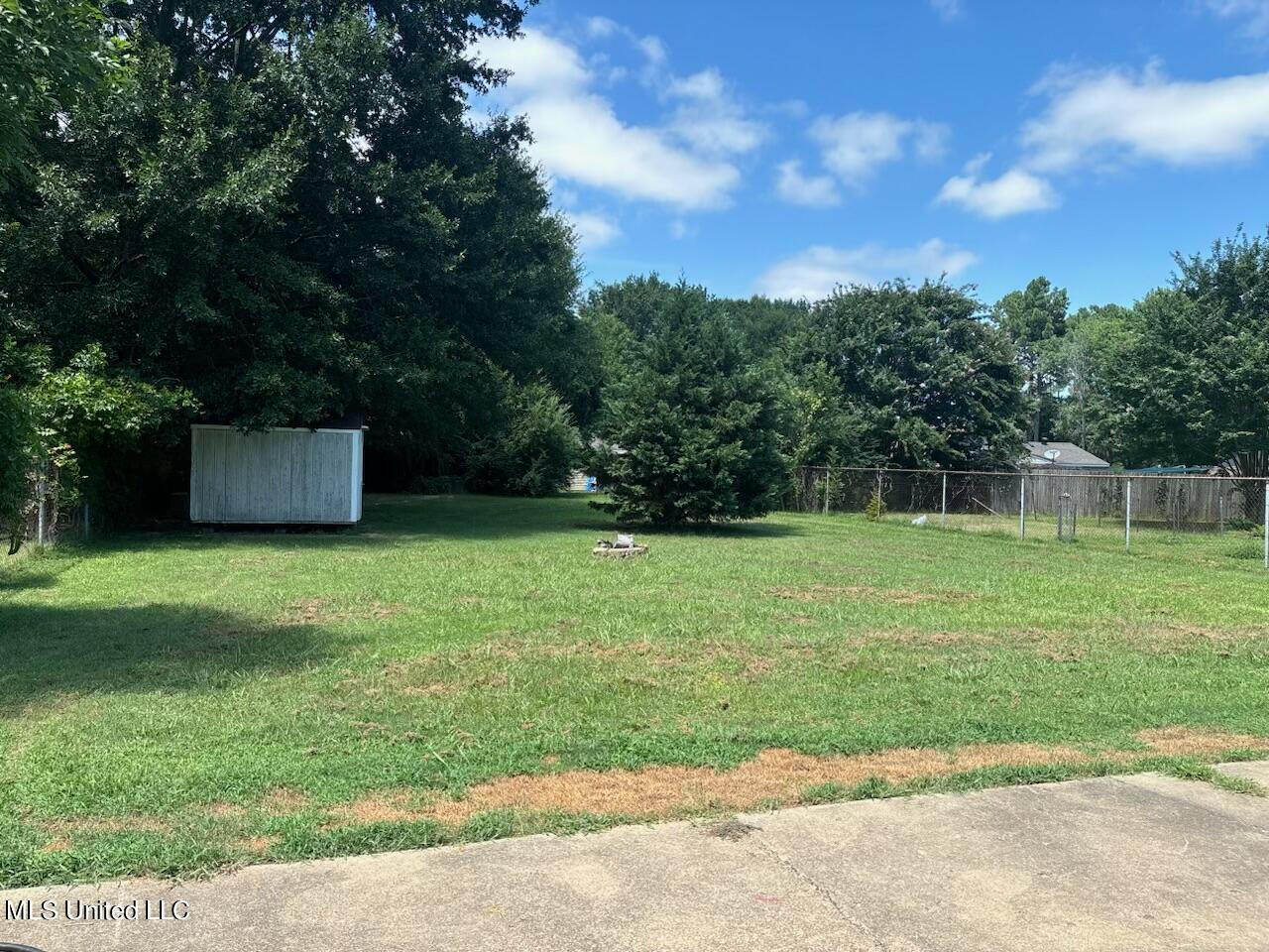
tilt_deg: -0.5
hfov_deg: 67.3
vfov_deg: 53.1
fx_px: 953
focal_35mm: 26
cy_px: 476
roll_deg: -1.0
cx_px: 634
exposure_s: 1/1381
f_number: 1.6
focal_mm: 5.96
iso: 50
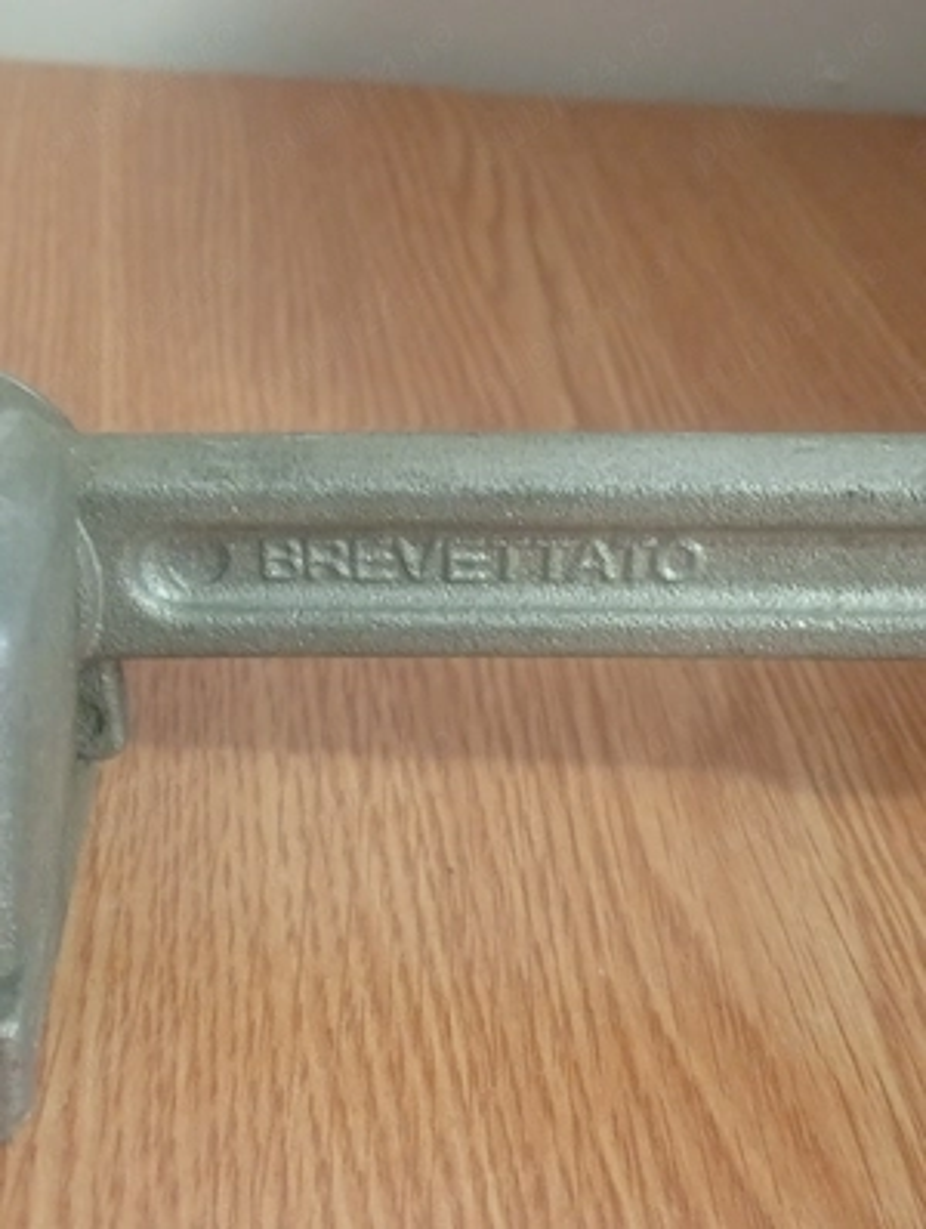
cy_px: 614
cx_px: 463
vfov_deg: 35.5
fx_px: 1920
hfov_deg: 27.1
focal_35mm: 54
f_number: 1.8
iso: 3017
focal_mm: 3.98
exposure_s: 1/16.7
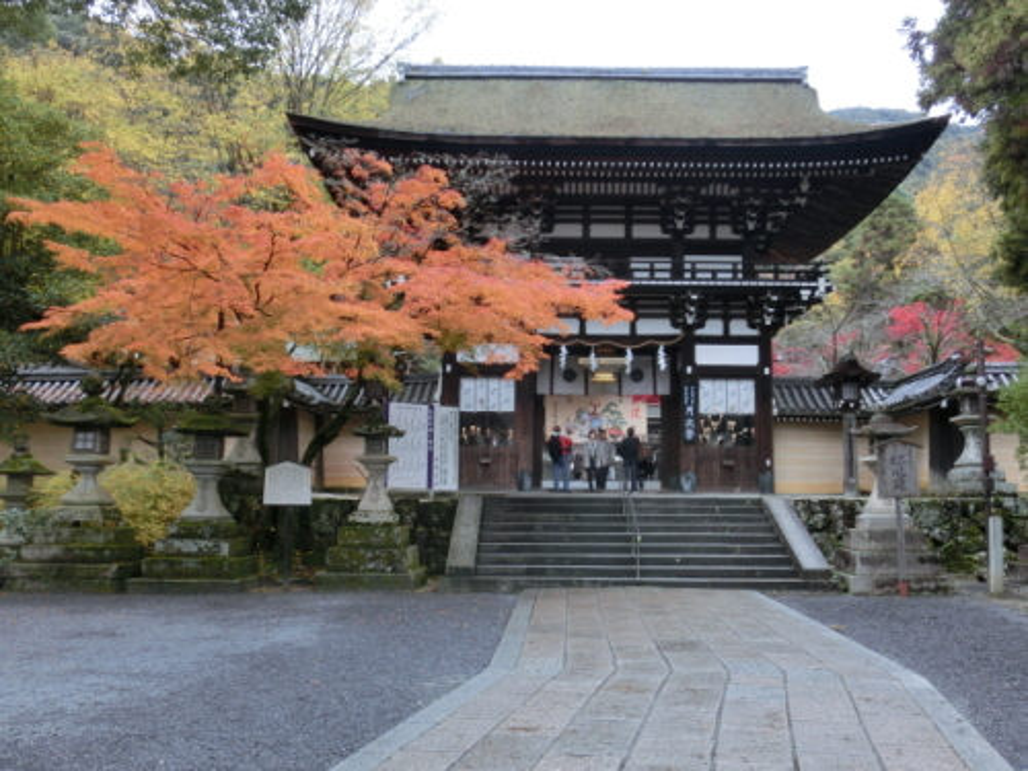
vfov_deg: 40.7
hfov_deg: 52.6
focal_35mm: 35
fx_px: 1039
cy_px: 386
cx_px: 514
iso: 125
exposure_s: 1/125
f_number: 3.2
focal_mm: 6.1
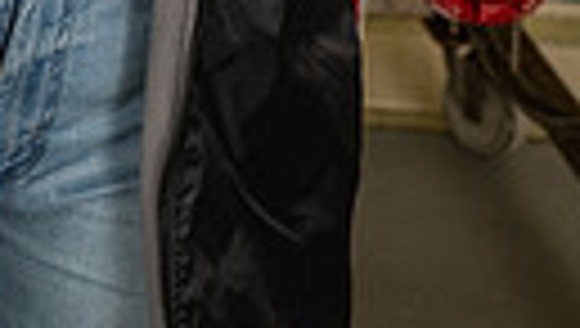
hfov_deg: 10.6
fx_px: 3096
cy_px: -638
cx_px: 9
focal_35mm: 201
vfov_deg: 5.7
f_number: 7.1
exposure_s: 1/250
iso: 500
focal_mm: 55
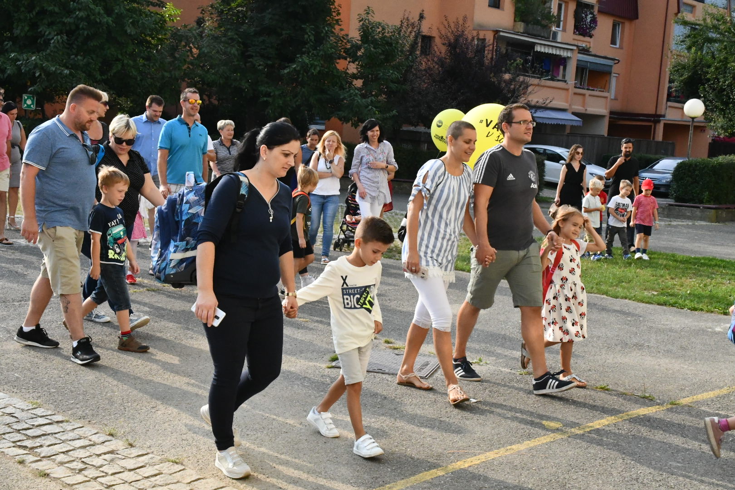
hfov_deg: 38.9
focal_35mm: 51
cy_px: 245
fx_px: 1041
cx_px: 368
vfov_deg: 26.5
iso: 5000
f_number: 20
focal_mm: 34
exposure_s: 1/1600
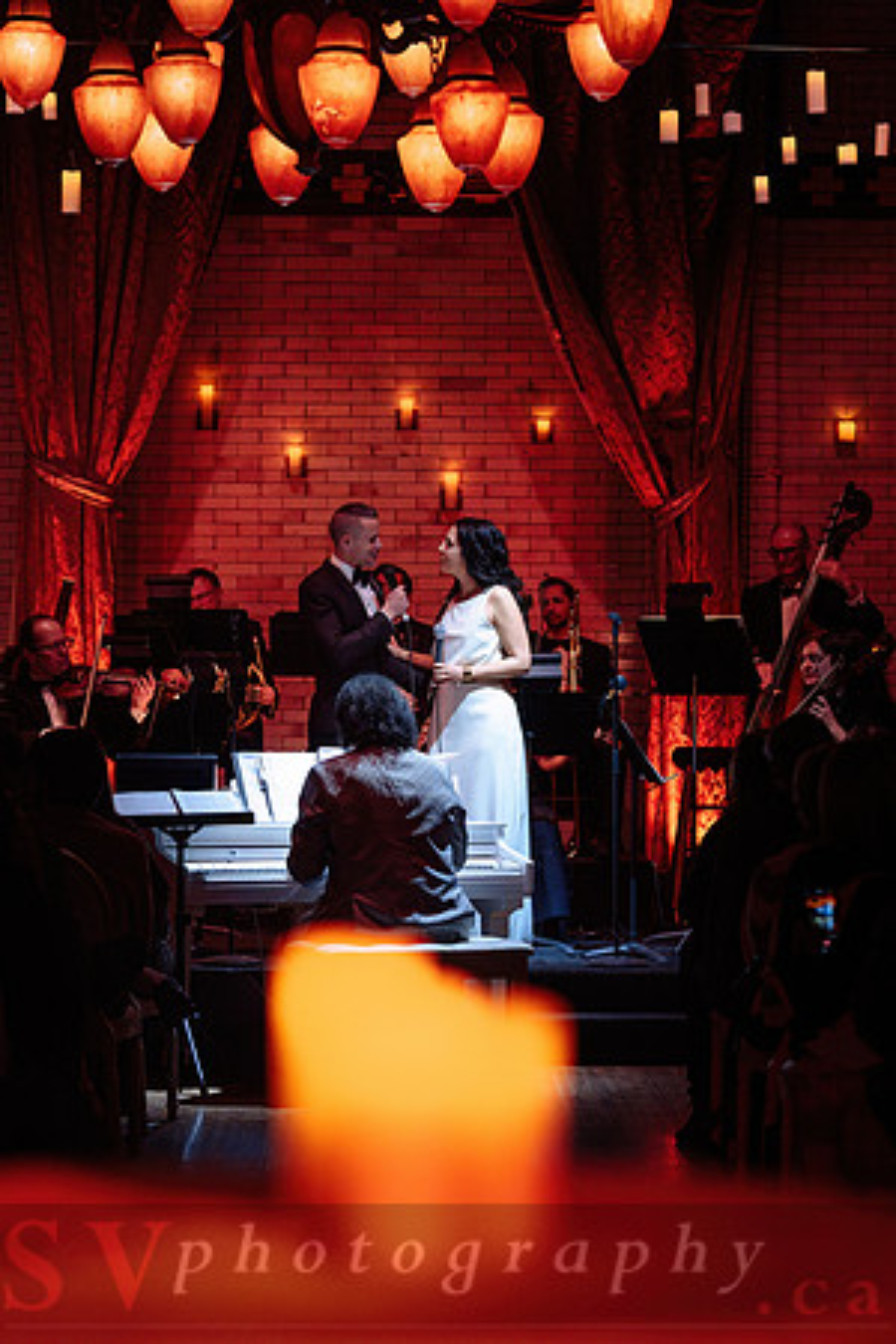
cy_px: 672
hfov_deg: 13.8
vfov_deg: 20.6
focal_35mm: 99
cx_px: 448
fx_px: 3696
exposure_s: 1/125
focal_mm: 99
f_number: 3.5
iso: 2000
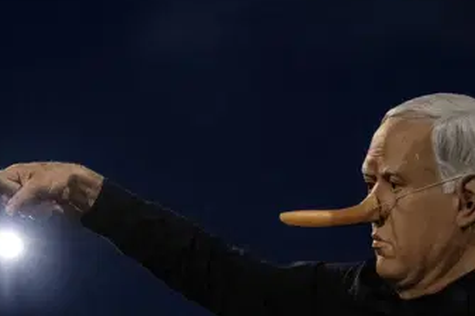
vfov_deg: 7.5
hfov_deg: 11.2
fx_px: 2412
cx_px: 92
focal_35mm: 183
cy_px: 144
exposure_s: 1/200
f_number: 2.8
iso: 3600
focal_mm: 70
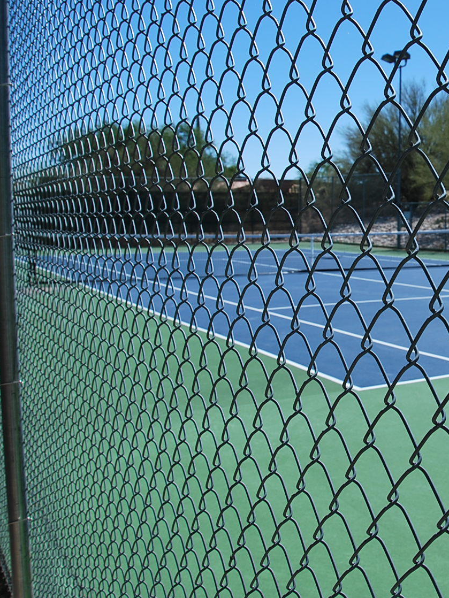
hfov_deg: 30.0
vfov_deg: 42.0
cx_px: 451
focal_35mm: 45
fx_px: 778
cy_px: 260
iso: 100
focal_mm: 18
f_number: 8
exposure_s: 1/250
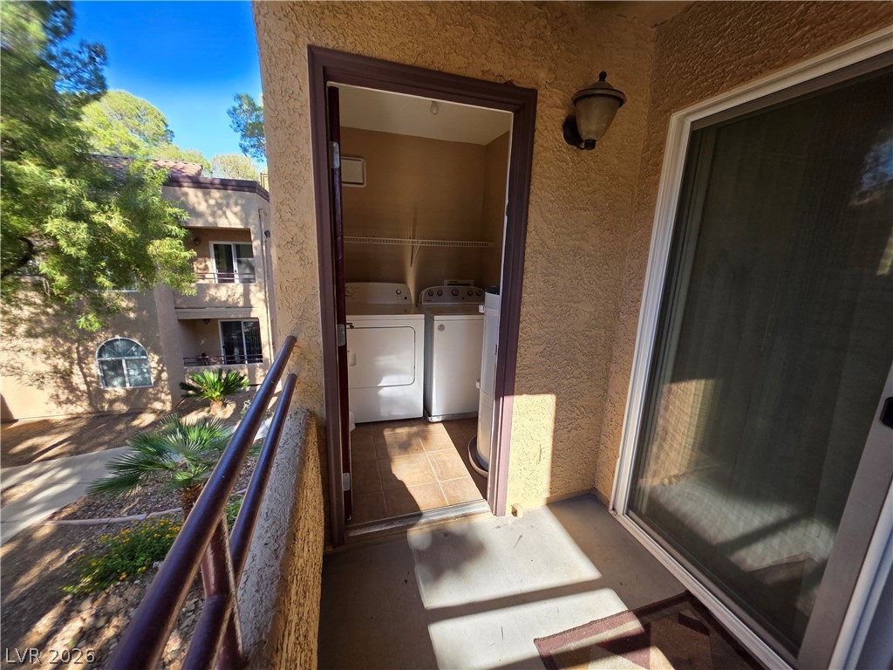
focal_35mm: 13
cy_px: 335
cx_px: 446
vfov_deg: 89.9
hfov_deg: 106.2
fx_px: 335
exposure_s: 1/419
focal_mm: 2.2
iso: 40
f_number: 1.9
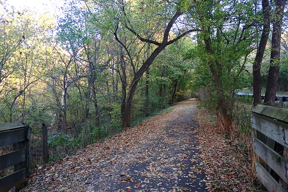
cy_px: 90
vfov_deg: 42.3
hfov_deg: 60.3
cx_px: 144
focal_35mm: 31
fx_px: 248
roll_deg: +3.2
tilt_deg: +2.1
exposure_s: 1/60
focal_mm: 4.15
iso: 40
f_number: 2.2
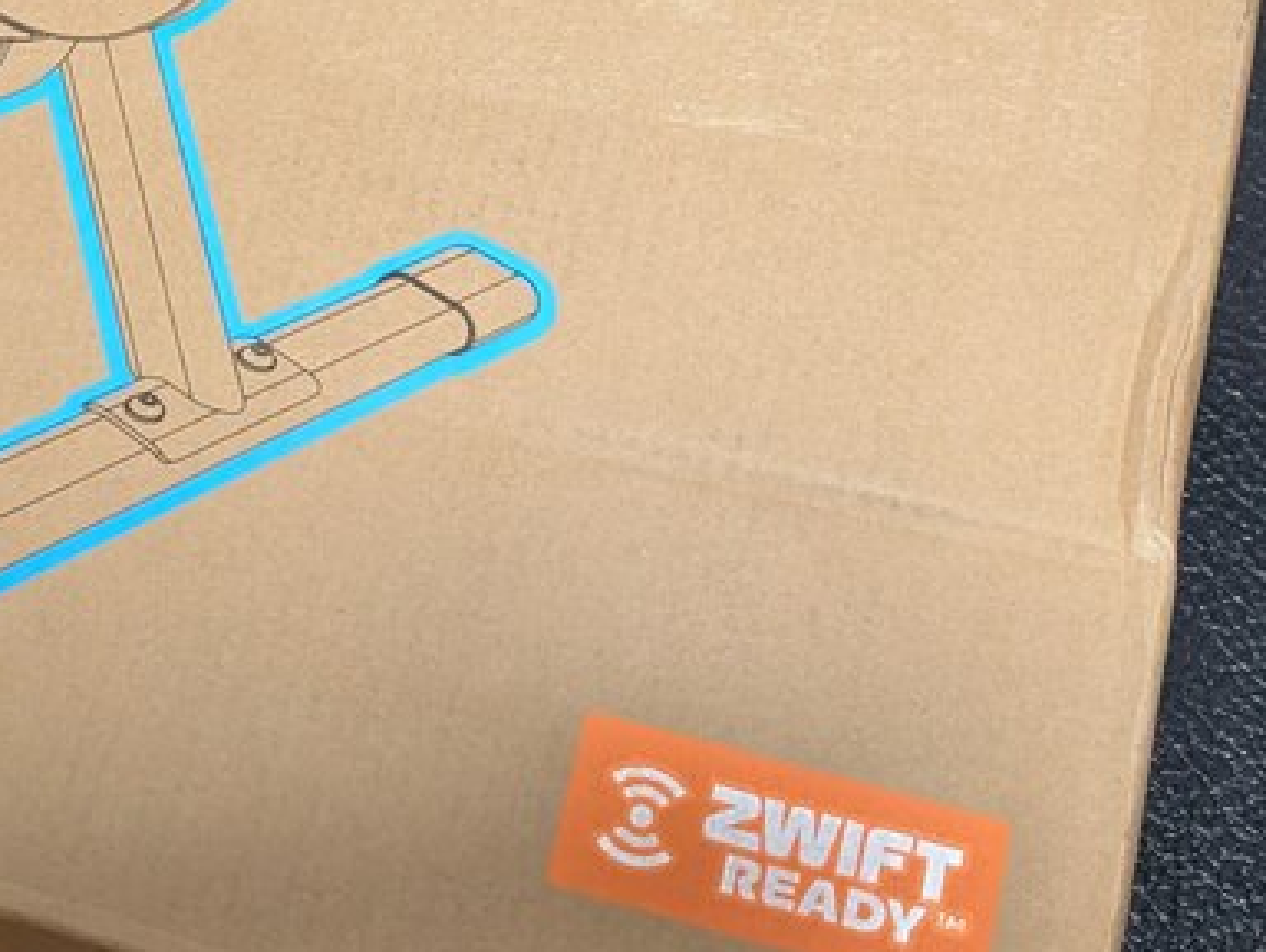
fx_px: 2746
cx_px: 66
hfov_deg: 25.0
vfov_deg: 19.5
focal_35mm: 75
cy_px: 204
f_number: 1.68
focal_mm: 6.9
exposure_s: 1/101
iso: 1062
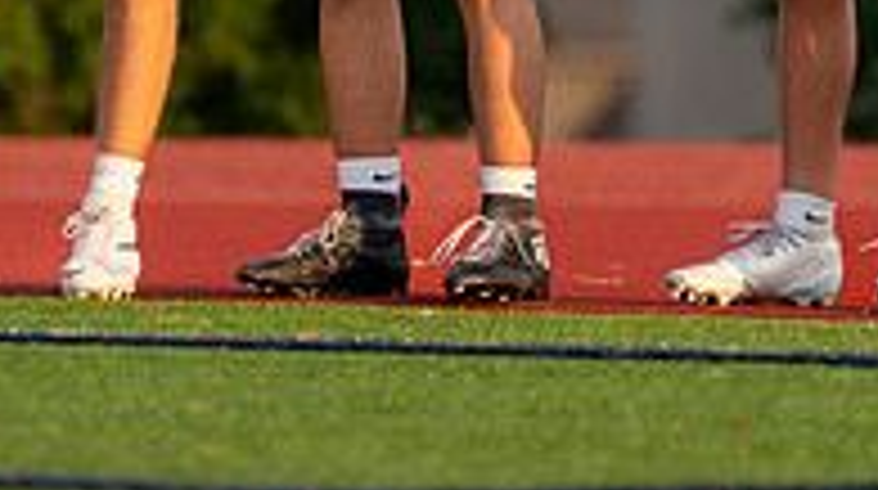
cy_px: -252
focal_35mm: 1175
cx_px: 736
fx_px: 27314
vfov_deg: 1.0
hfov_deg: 1.8
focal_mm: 200
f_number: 2.8
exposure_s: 1/1250
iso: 160
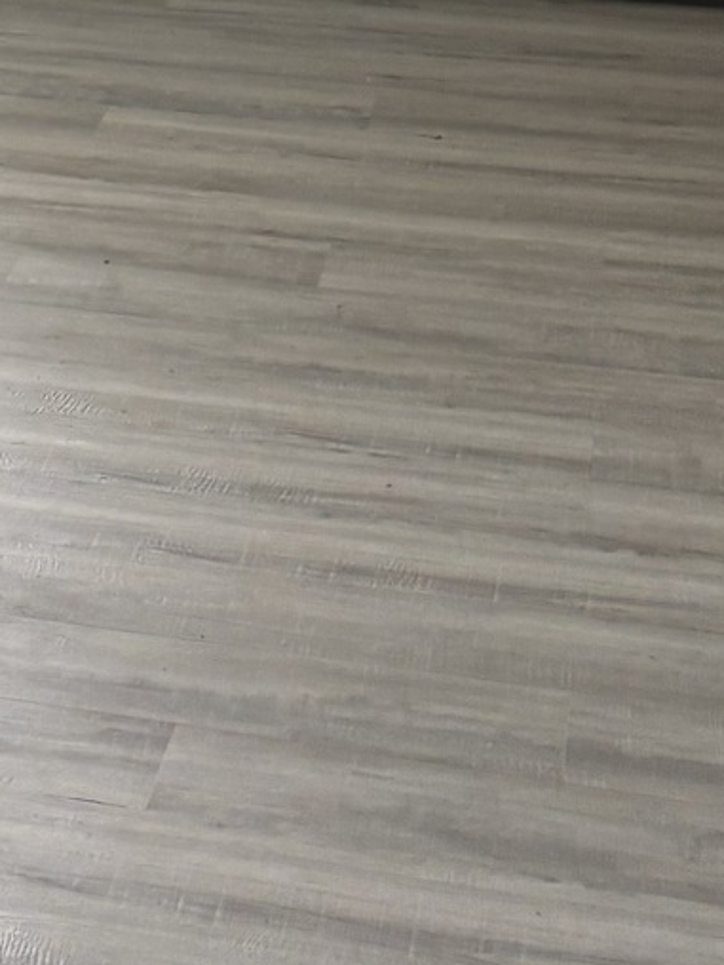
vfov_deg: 15.4
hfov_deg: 11.8
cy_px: -473
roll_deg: -0.3
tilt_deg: -6.9
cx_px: -462
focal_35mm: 118
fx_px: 3291
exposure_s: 1/121
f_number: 1.6
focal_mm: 5.96
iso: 80
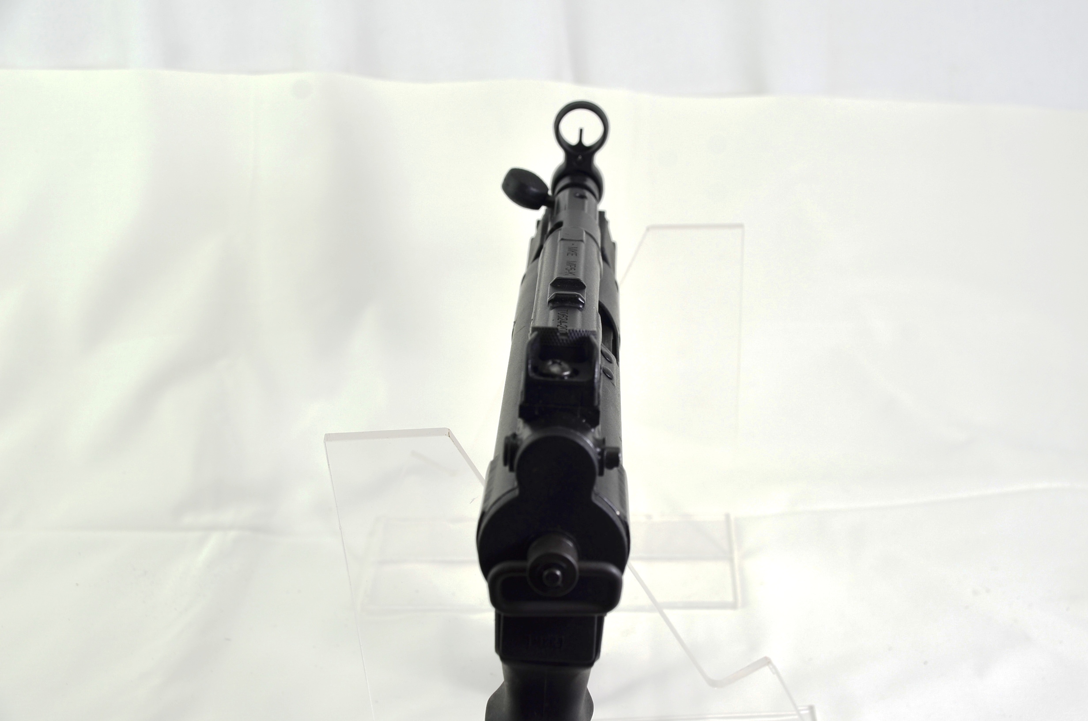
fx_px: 1448
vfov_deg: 28.0
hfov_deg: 41.2
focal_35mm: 48
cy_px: 360
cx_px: 544
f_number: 5.6
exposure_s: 1/125
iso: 200
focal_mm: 32
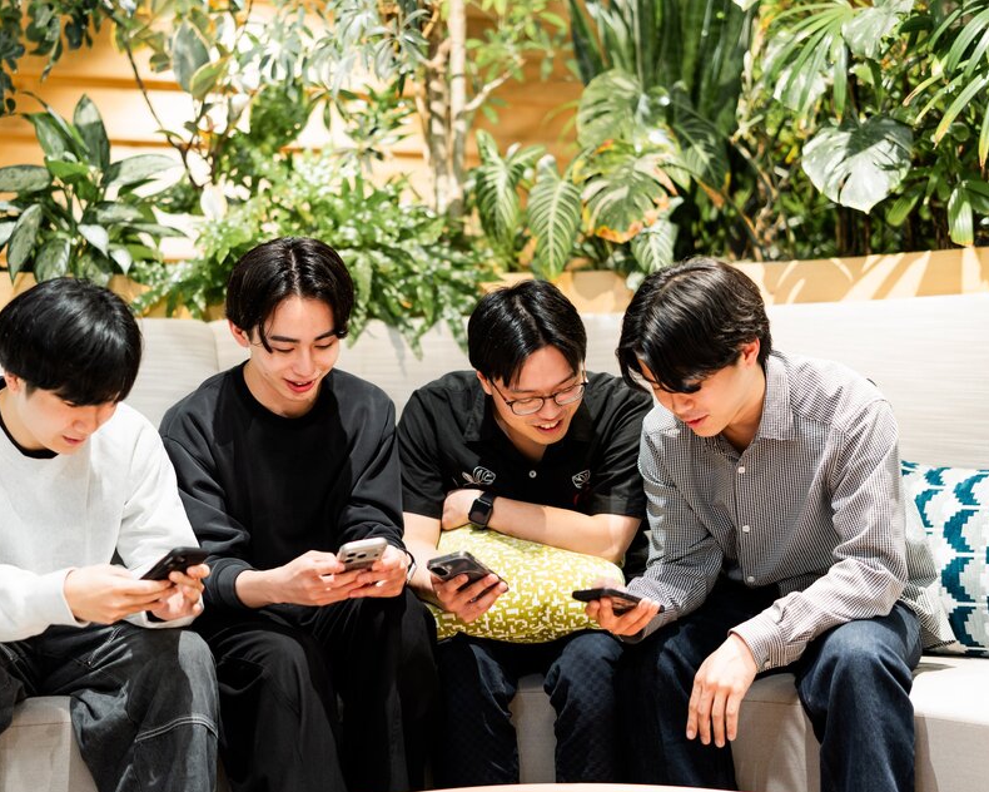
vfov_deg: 26.7
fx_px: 1668
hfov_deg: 33.0
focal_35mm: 57
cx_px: 413
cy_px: 400
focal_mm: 50
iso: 400
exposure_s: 1/60
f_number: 1.4
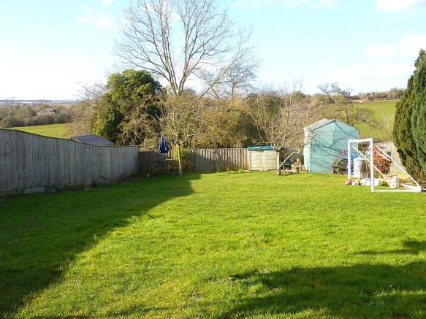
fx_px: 468
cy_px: 160
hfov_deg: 49.0
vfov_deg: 37.7
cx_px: 213
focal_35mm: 38
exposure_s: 1/200
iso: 80
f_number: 4
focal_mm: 4.1
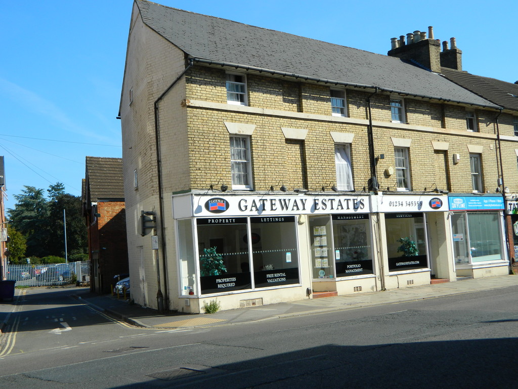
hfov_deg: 40.4
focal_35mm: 47
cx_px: 259
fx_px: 703
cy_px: 194
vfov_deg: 30.9
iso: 80
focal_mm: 8.4
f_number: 3.6
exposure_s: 1/800
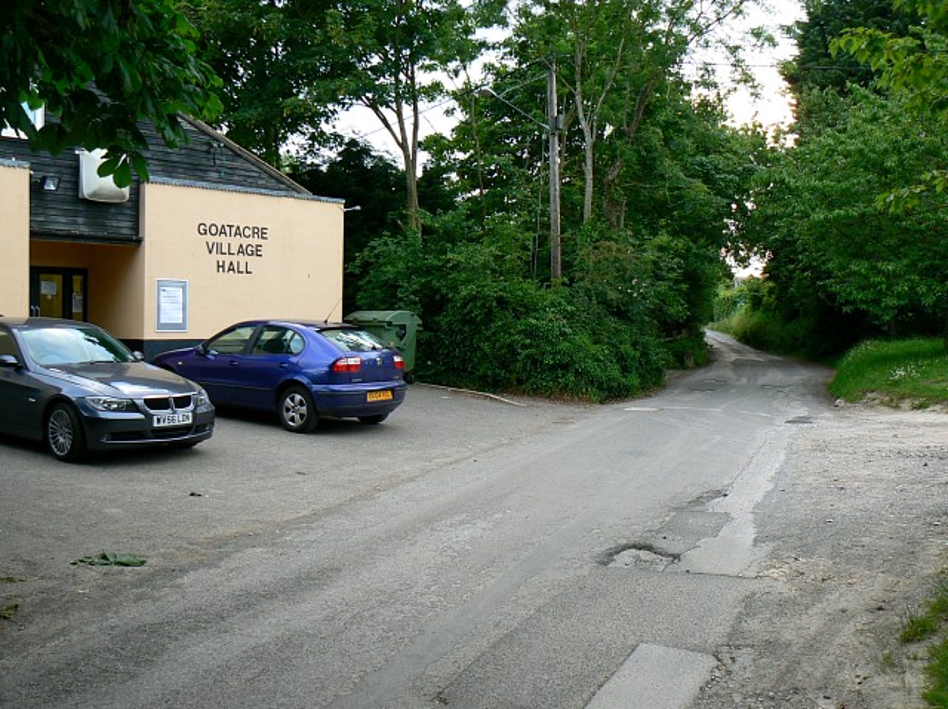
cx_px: 474
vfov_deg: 39.6
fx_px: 985
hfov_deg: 51.4
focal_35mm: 36
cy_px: 354
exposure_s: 1/50
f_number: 2.8
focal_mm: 6
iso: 80
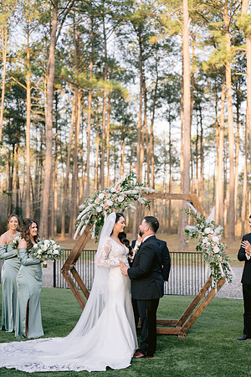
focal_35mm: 50
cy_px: 188
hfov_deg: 27.0
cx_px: 126
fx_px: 523
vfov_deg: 39.6
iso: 400
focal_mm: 50
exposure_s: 1/800
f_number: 2.2
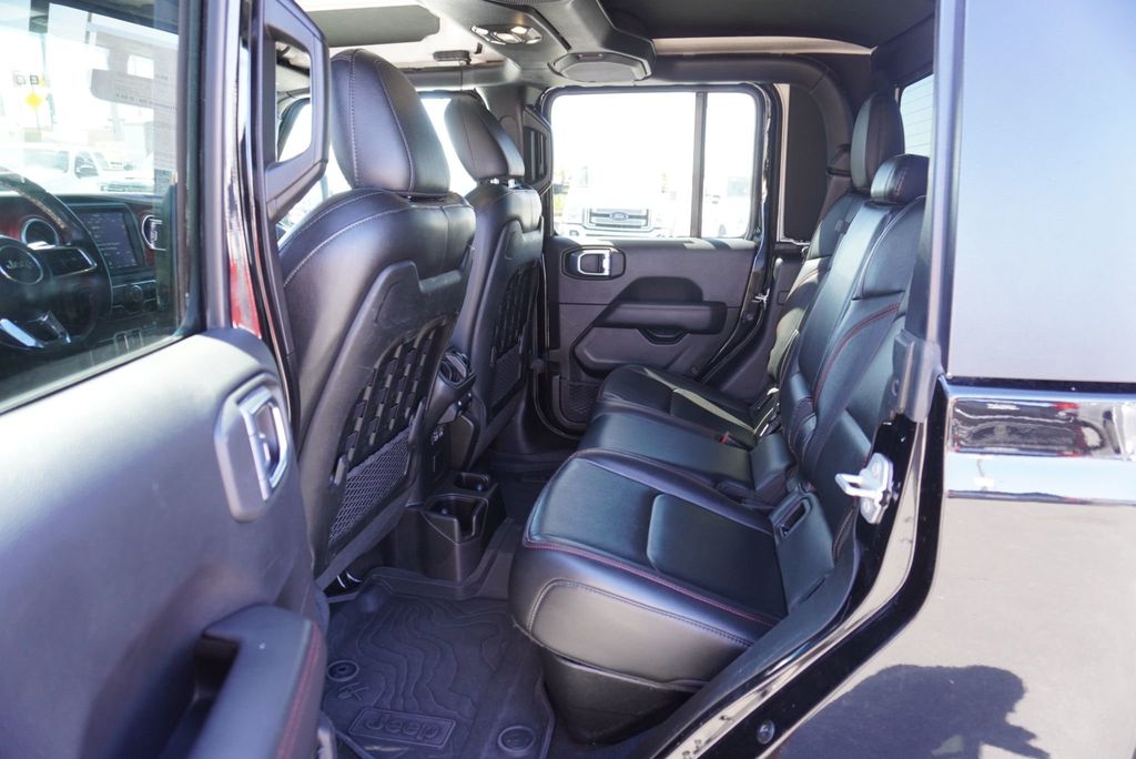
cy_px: 380
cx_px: 568
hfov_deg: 73.7
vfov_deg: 53.2
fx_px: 758
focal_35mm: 24
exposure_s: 1/60
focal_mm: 16
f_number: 4
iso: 500
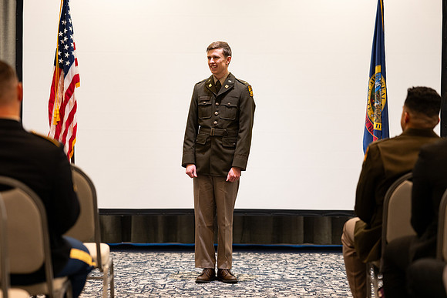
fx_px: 1056
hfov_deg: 23.9
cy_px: 149
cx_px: 224
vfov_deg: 16.1
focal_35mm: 85
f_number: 1.8
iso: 640
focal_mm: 85
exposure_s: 1/125
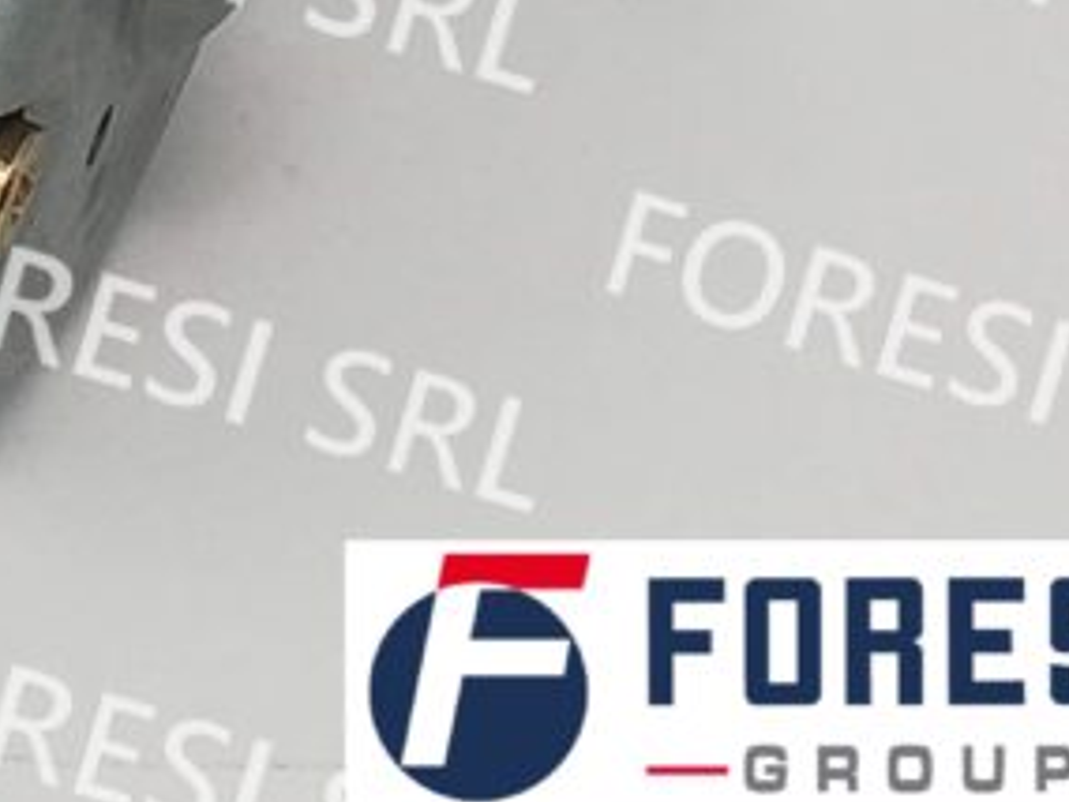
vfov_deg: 7.2
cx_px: -709
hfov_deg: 9.5
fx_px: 6210
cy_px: -525
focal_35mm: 201
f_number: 2.2
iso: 64
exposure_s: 1/100
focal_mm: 3.81
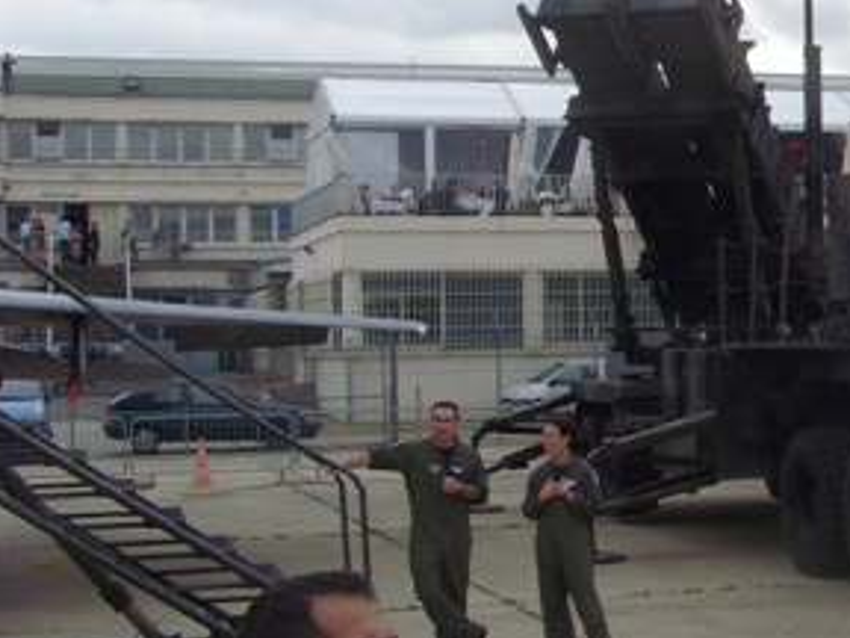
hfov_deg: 23.1
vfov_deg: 18.4
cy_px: 233
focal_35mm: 80
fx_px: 1964
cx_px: 918
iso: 80
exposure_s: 1/250
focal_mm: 6
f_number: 5.5
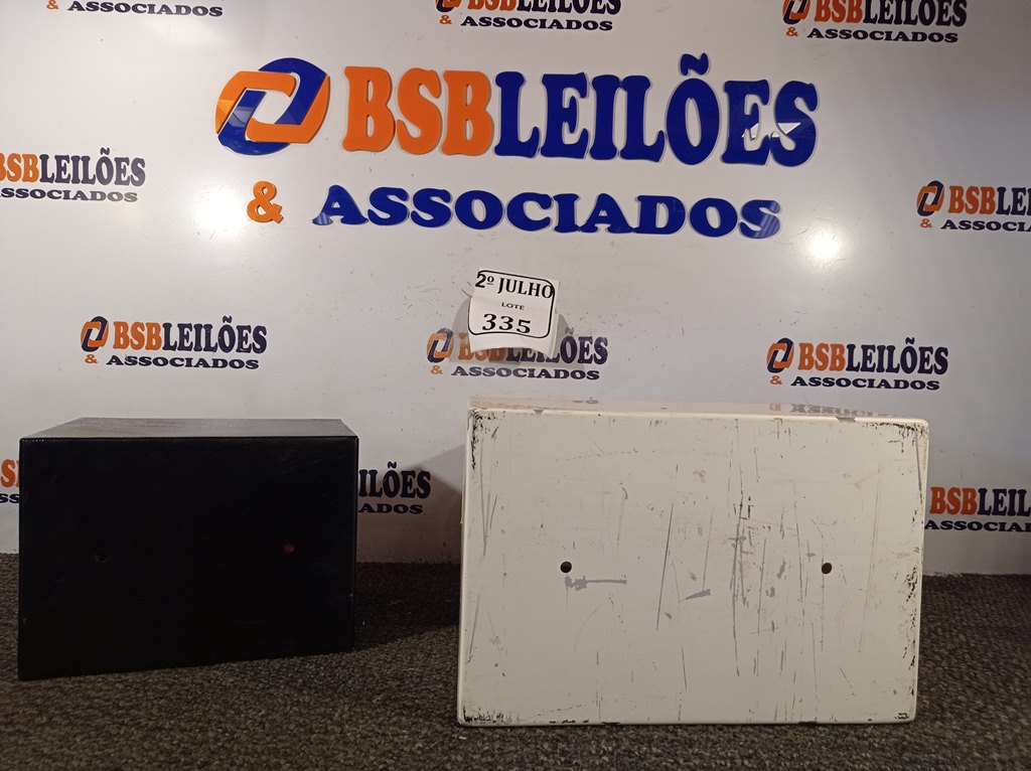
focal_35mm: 28
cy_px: 386
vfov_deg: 49.7
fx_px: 833
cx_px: 516
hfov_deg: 63.5
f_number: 1.79
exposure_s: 1/137
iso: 100
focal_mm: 4.7
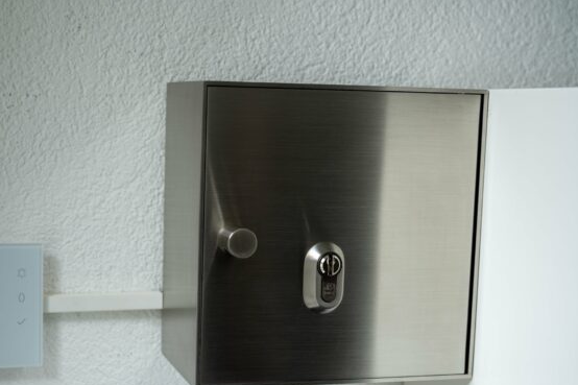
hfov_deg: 32.7
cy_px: 224
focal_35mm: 61
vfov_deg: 22.2
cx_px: 200
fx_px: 979
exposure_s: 1/100
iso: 100
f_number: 4
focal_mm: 44
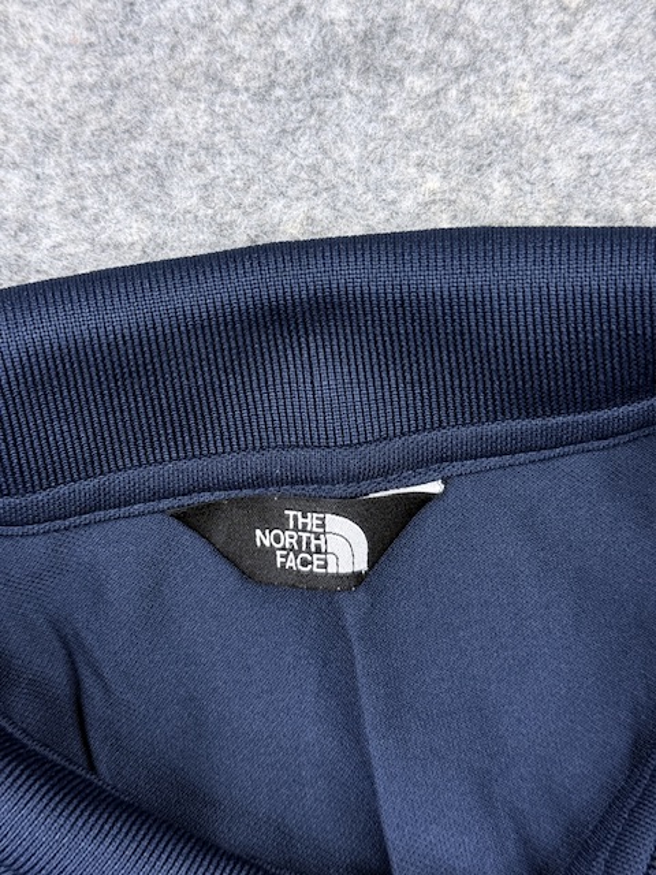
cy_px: 438
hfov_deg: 30.3
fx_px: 1213
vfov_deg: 39.7
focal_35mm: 48
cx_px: 328
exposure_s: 1/50
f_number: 1.78
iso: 80
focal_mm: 6.76
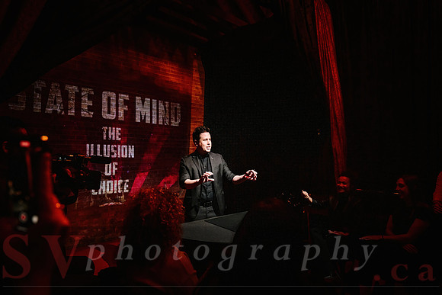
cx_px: 221
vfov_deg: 53.2
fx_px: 295
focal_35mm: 24
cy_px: 148
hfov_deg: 73.7
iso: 3200
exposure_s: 1/125
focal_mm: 24
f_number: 2.8
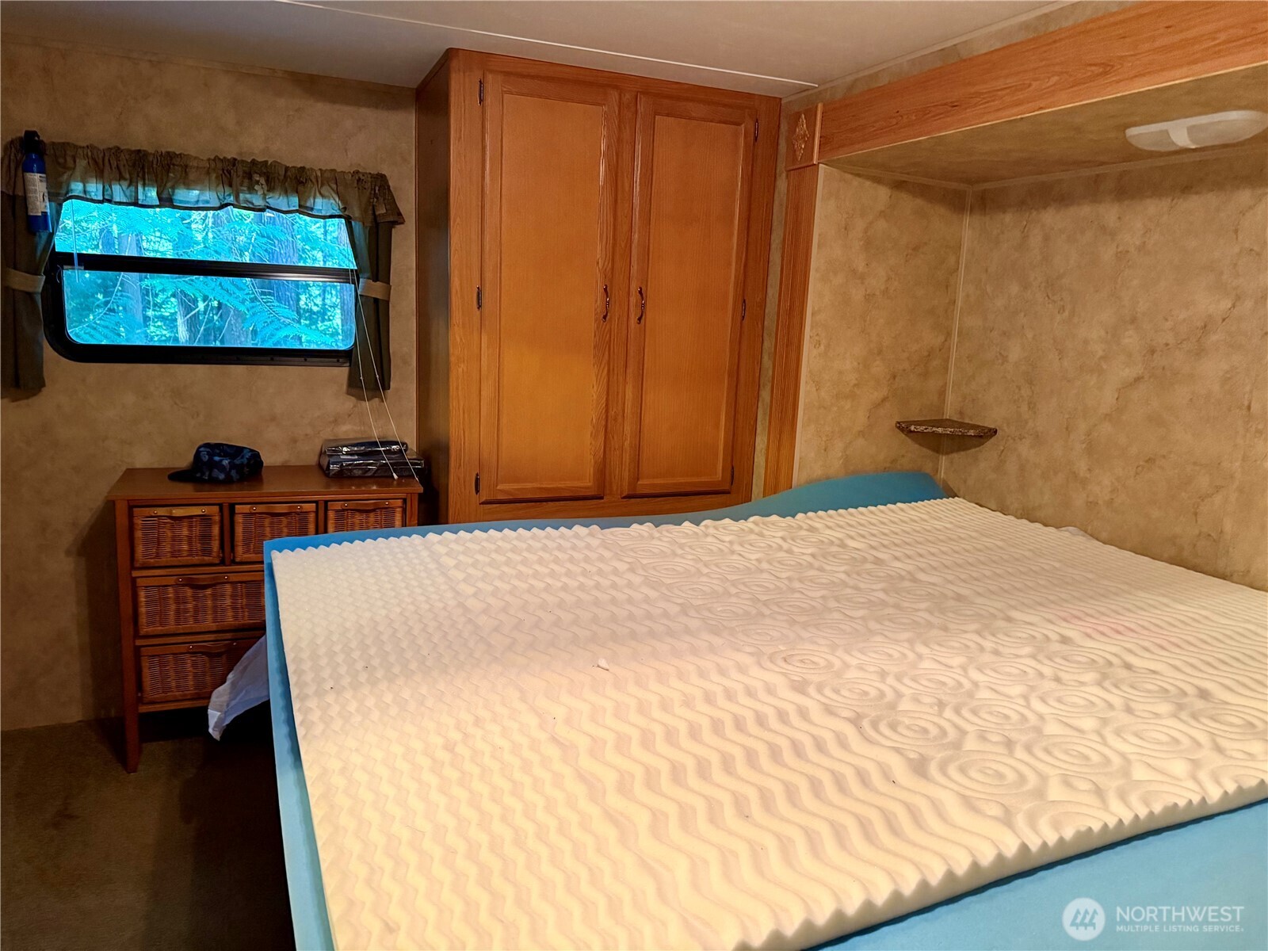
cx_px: 634
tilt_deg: -11.1
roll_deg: -1.9
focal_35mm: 24
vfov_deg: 56.8
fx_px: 879
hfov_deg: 71.6
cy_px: 476
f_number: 1.78
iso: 800
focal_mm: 6.76
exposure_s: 1/57
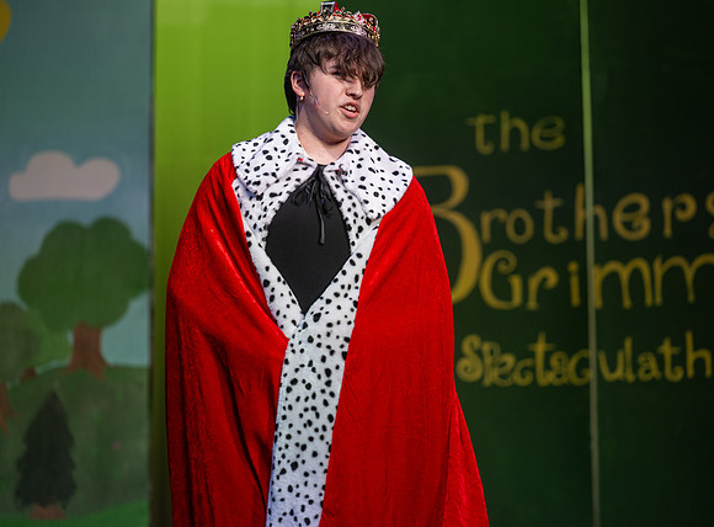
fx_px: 3601
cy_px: 239
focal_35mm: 176
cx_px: 345
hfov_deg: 11.3
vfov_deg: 8.4
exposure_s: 1/250
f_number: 2.8
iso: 125
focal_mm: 145
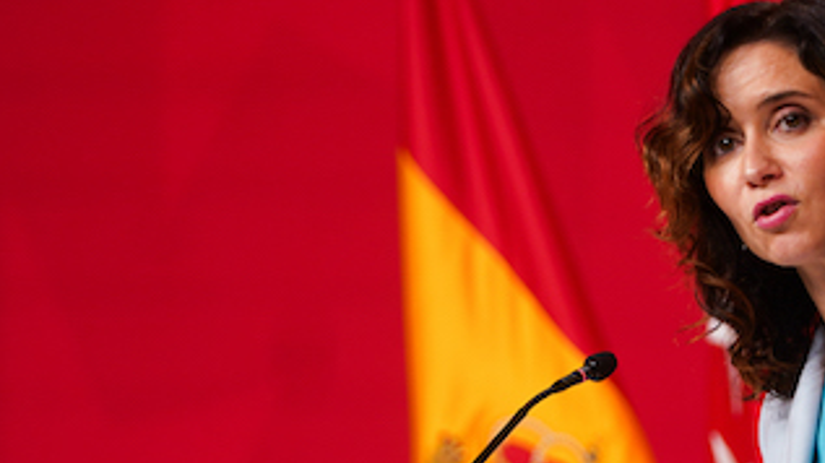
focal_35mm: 442
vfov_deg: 2.7
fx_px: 9665
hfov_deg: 4.9
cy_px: 459
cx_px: 500
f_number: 2.8
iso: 160
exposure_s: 1/125
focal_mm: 167
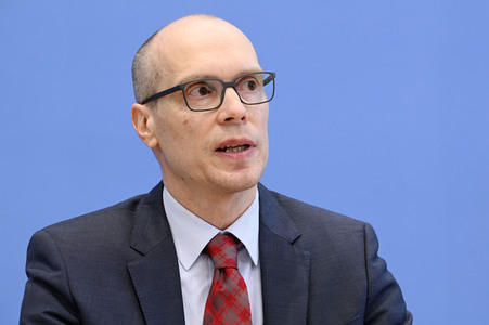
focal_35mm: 145
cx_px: 244
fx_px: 1968
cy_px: 162
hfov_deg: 14.2
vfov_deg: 9.4
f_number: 5
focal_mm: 145
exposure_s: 1/500
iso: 3200
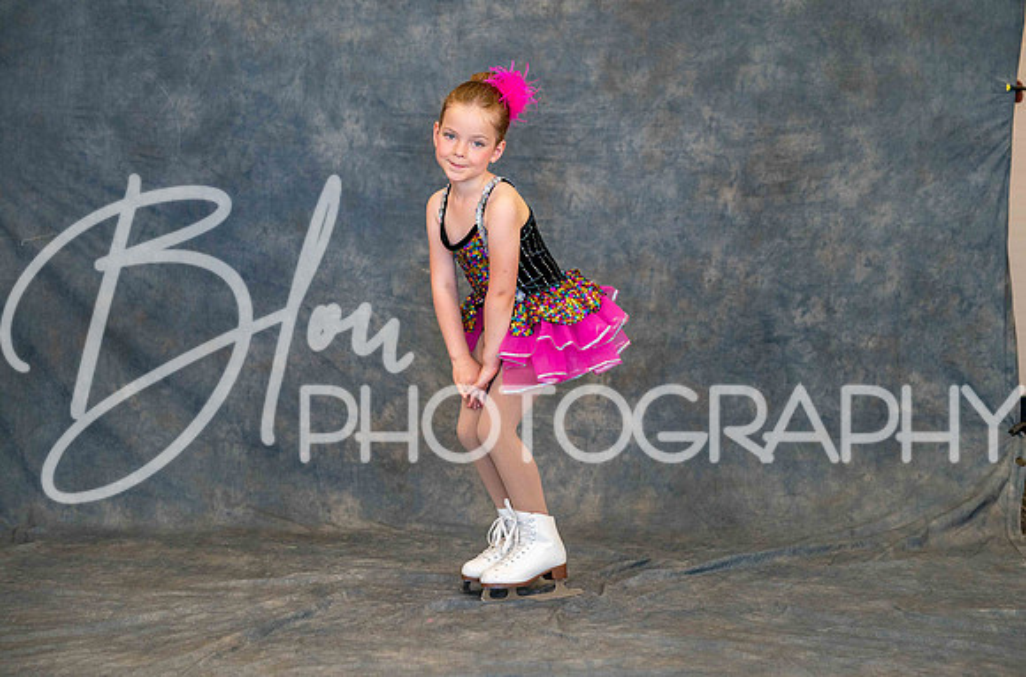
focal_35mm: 95
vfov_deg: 14.3
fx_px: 2702
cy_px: 296
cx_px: 511
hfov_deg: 21.5
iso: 1250
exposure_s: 1/160
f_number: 3.2
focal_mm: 85
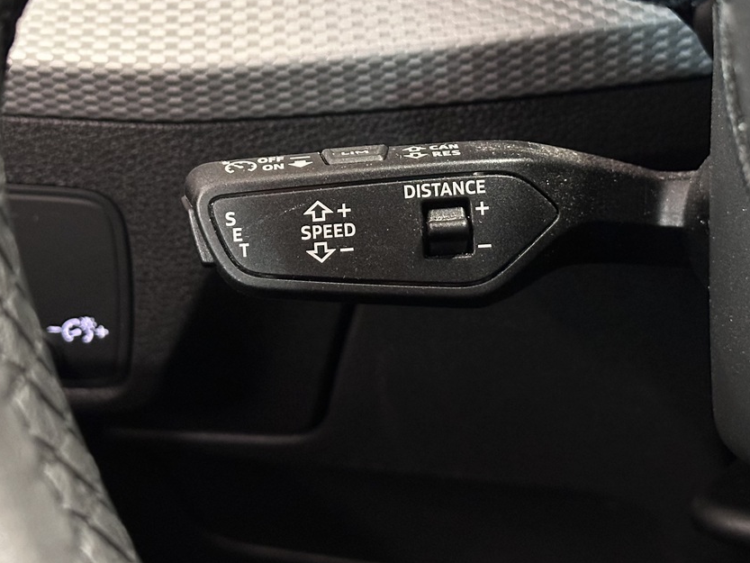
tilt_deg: -23.7
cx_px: 429
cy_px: 157
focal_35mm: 83
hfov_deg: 23.5
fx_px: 1799
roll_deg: +2.1
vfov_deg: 17.7
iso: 640
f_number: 1.78
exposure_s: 1/30
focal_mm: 6.86
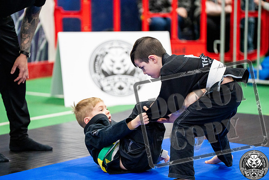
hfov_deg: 10.3
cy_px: 90
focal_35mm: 200
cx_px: 134
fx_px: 1495
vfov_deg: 6.9
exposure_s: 1/500
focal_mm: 200
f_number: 2.8
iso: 5000
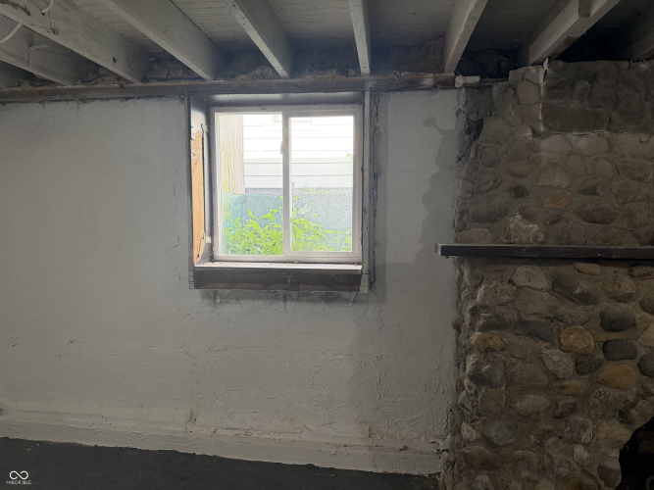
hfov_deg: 71.6
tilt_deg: -4.3
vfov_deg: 56.8
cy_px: 245
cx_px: 327
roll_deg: +0.4
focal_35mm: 24
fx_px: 453
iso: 200
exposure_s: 1/144
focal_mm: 6.76
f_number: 1.78
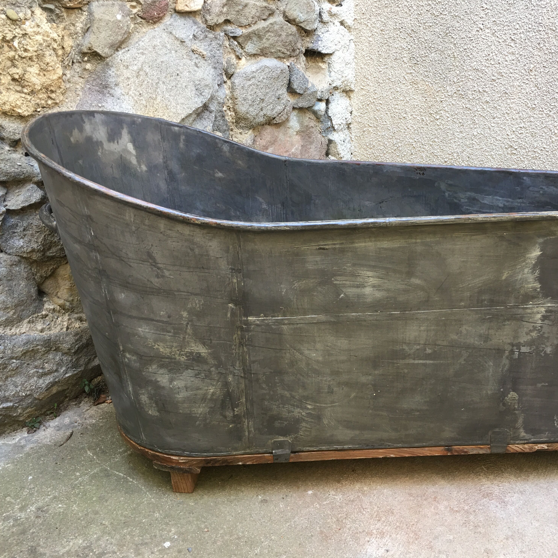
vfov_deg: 47.2
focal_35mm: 35
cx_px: 340
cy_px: 274
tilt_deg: -21.8
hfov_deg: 46.9
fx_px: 638
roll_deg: +1.1
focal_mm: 4.15
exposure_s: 1/33
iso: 25
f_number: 2.2
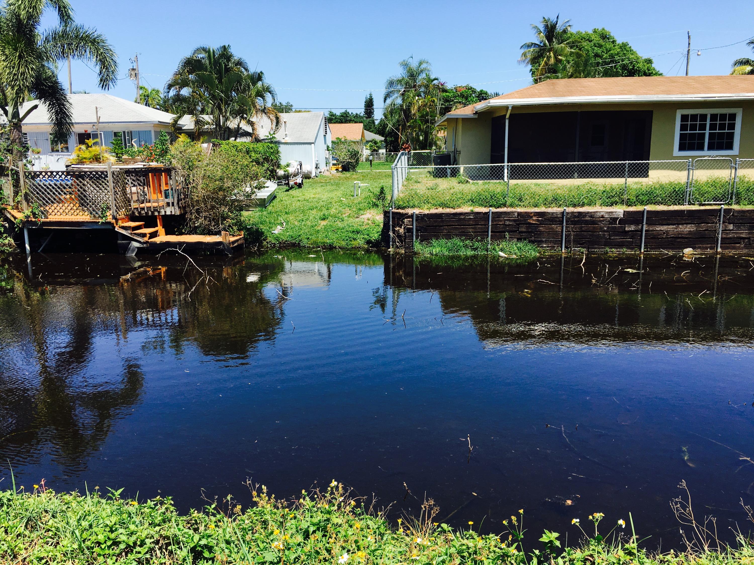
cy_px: 282
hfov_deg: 61.7
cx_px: 377
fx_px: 632
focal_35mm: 29
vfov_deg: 48.2
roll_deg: +0.8
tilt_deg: -9.7
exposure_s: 1/1148
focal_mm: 4.15
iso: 25
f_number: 2.2
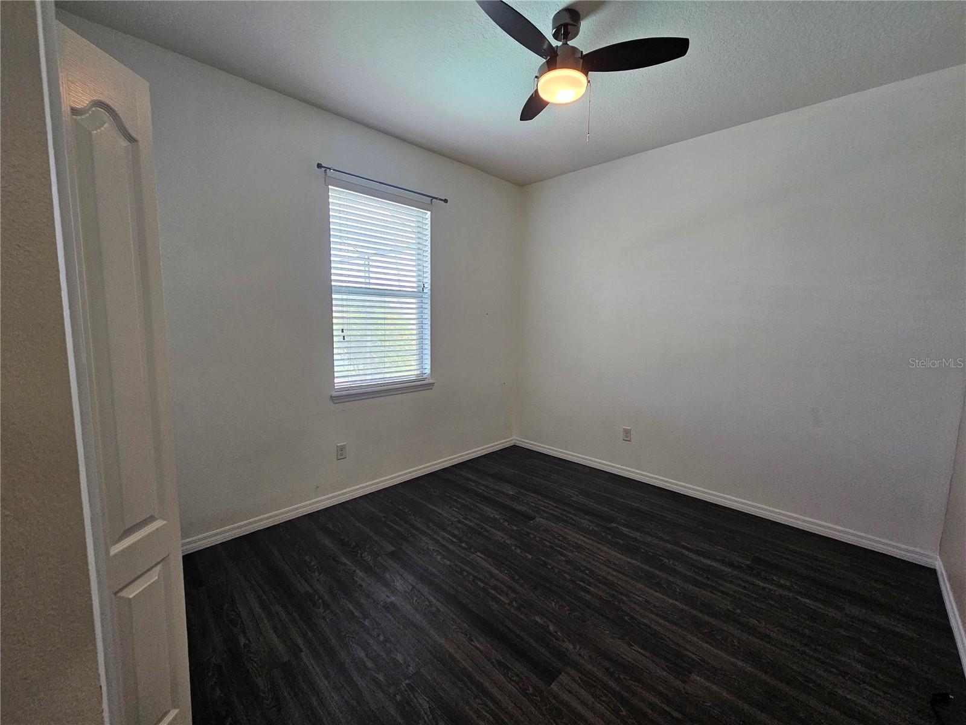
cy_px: 362
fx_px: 363
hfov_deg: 106.2
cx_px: 483
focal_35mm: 13
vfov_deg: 89.9
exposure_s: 1/77.4
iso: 320
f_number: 2.2
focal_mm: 2.2
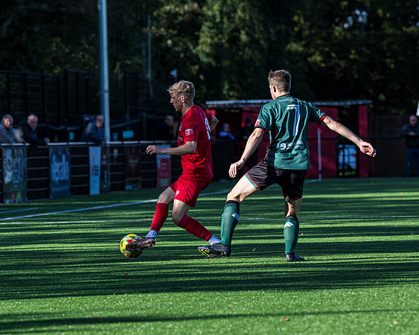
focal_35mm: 322
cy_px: 176
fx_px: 3995
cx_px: 179
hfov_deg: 6.0
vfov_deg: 4.8
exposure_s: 1/800
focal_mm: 200
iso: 200
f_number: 5
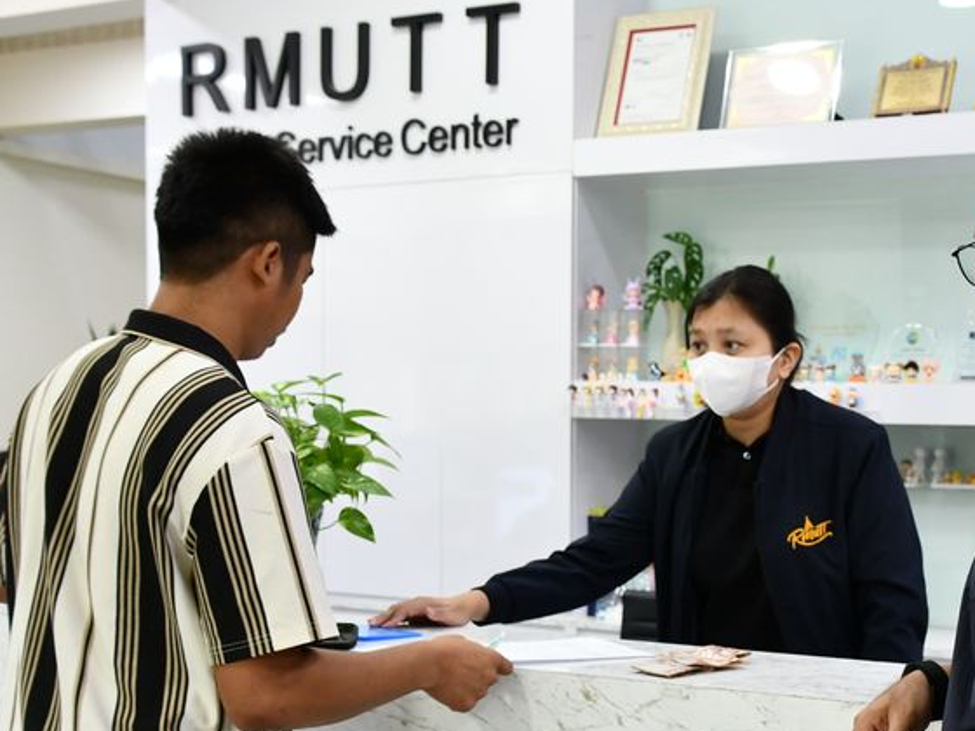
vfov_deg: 25.1
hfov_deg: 32.4
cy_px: 500
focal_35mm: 58
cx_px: 766
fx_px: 1634
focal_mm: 22
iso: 1400
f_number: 3.5
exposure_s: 1/125
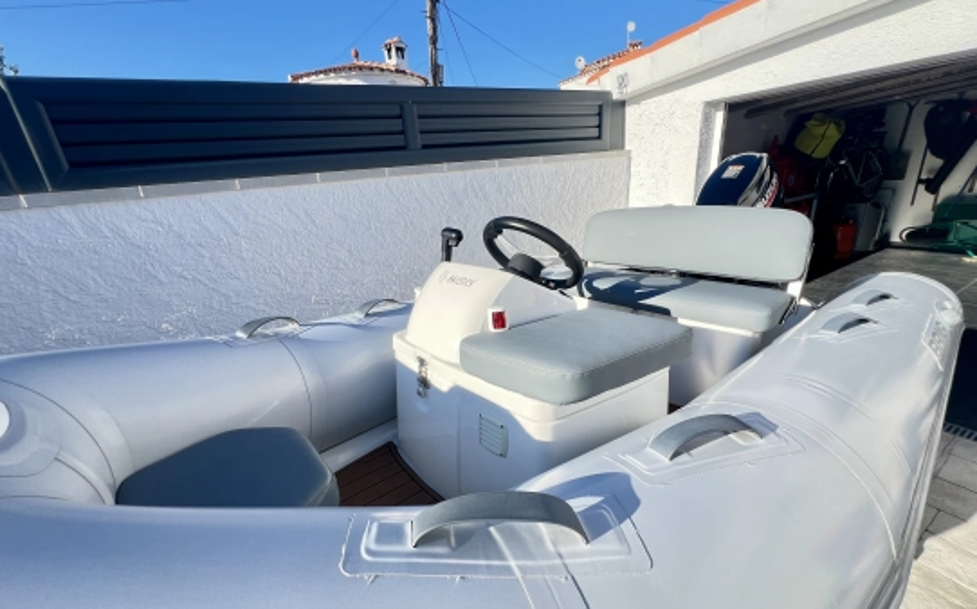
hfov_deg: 105.3
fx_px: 373
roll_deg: +4.7
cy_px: 322
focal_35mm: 14
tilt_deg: -21.6
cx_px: 483
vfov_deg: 78.5
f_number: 1.8
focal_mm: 1.57
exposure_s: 1/649
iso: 32
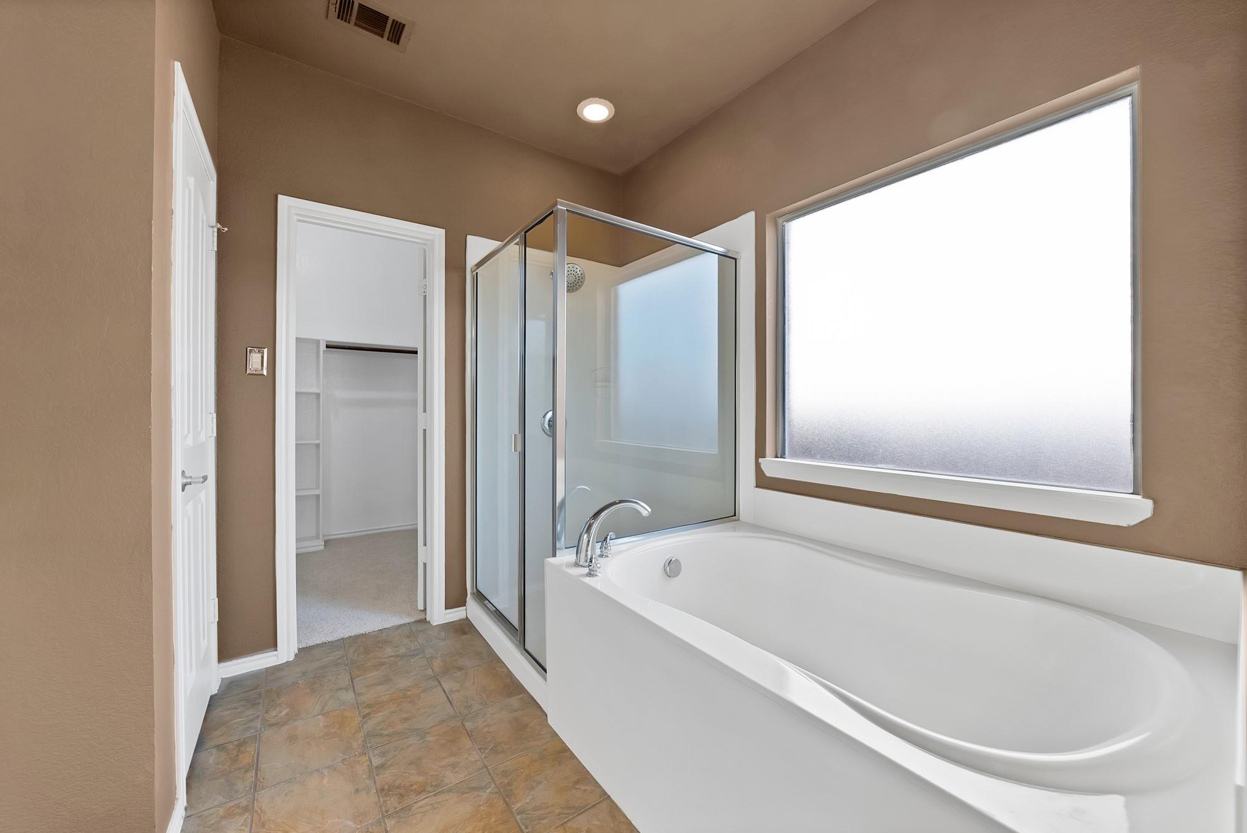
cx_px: 624
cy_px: 416
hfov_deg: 112.6
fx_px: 416
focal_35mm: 12
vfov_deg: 90.1
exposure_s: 1/10
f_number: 9
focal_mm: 12
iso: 640
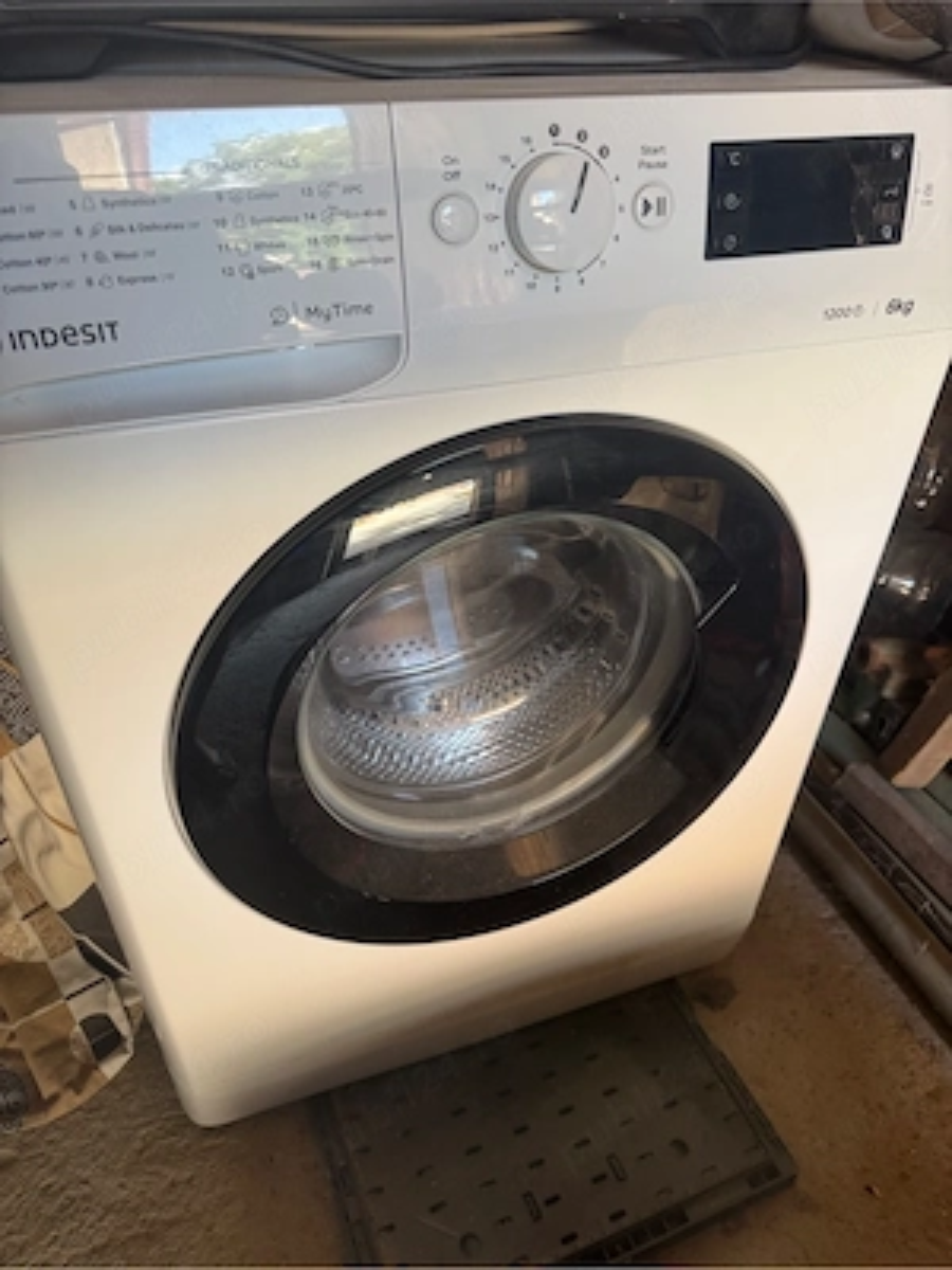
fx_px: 880
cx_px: 476
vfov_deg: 71.6
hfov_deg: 56.8
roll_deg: +0.6
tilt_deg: -37.5
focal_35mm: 24
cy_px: 635
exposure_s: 1/121
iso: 160
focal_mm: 6.76
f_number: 1.78
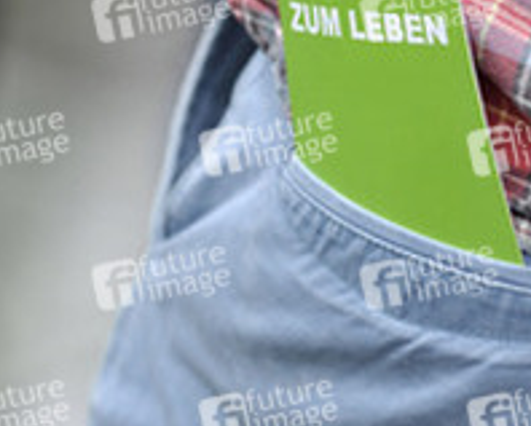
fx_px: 5194
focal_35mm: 330
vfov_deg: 4.7
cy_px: 78
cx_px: 196
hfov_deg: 5.9
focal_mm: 155
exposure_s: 1/640
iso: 640
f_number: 5
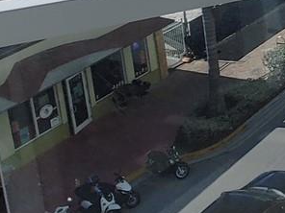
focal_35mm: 81
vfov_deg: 16.1
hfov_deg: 17.8
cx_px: 553
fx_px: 667
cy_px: -136
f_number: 1.9
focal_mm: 1.78
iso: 50
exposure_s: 1/1695
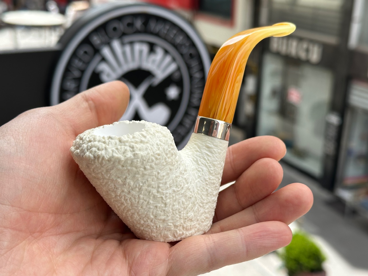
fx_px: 510
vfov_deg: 30.3
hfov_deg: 39.7
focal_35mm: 48
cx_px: 184
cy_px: 138
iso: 64
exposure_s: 1/1639
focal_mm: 6.86
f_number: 1.78
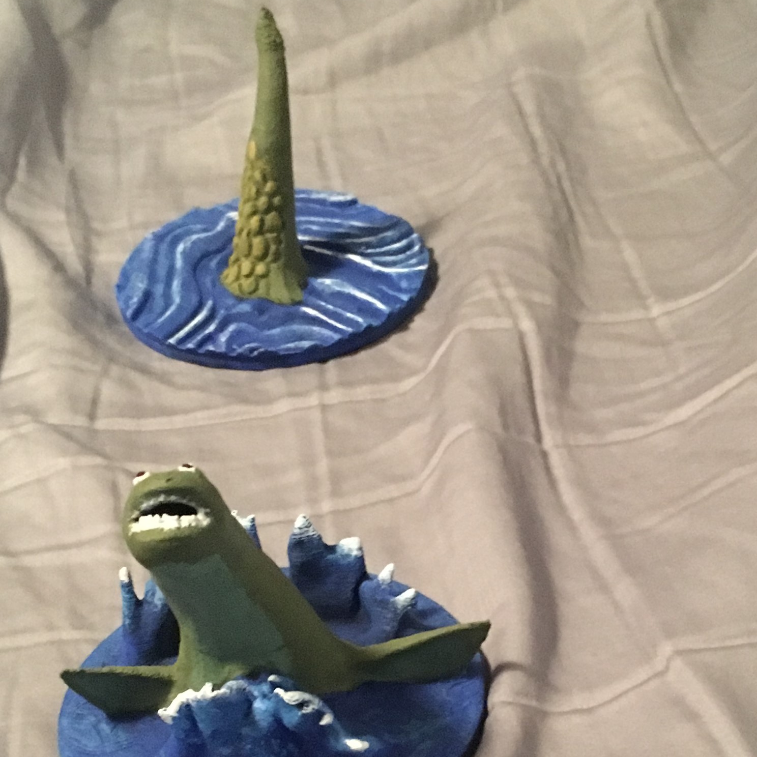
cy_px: 433
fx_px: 1039
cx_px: 287
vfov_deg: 39.9
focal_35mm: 42
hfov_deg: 39.8
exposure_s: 1/15
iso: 250
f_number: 2.2
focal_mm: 4.15
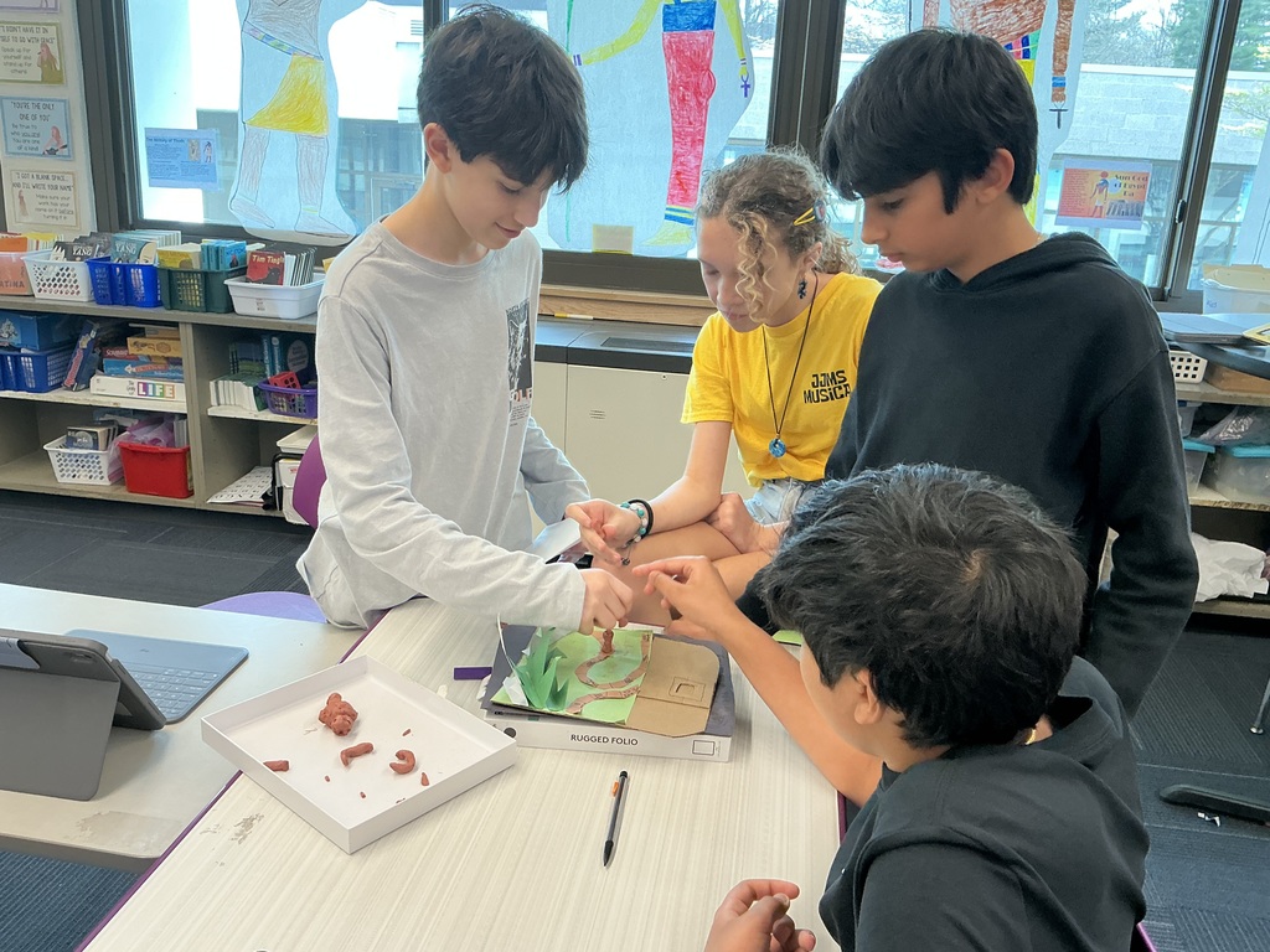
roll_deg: -3.4
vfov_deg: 49.7
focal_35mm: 28
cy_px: 476
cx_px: 635
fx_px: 1027
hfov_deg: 63.4
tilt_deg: -17.5
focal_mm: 3
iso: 50
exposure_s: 1/60
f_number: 1.8
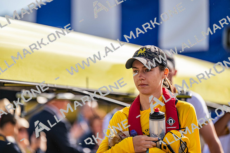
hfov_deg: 10.3
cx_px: 115
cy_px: 76
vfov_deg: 6.9
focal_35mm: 200
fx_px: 1278
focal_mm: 200
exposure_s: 1/2000
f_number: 2.8
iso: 125
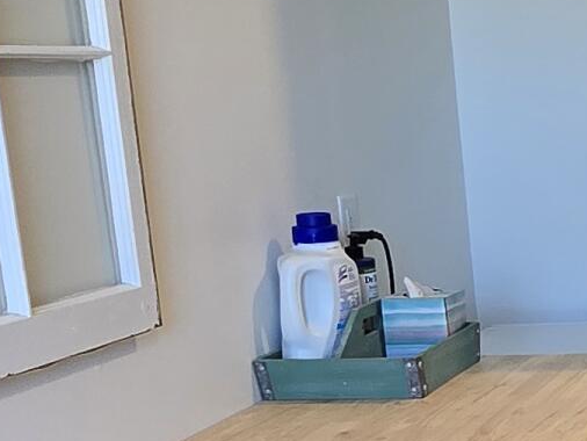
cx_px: 933
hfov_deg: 20.7
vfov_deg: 18.8
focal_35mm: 77
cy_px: 397
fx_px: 1306
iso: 125
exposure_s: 1/60
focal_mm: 2.2
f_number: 2.2
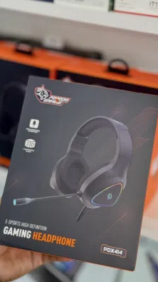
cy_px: 142
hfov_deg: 22.6
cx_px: 89
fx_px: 395
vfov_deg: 39.2
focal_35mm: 53
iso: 64
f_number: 1.78
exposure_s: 1/50
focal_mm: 6.76
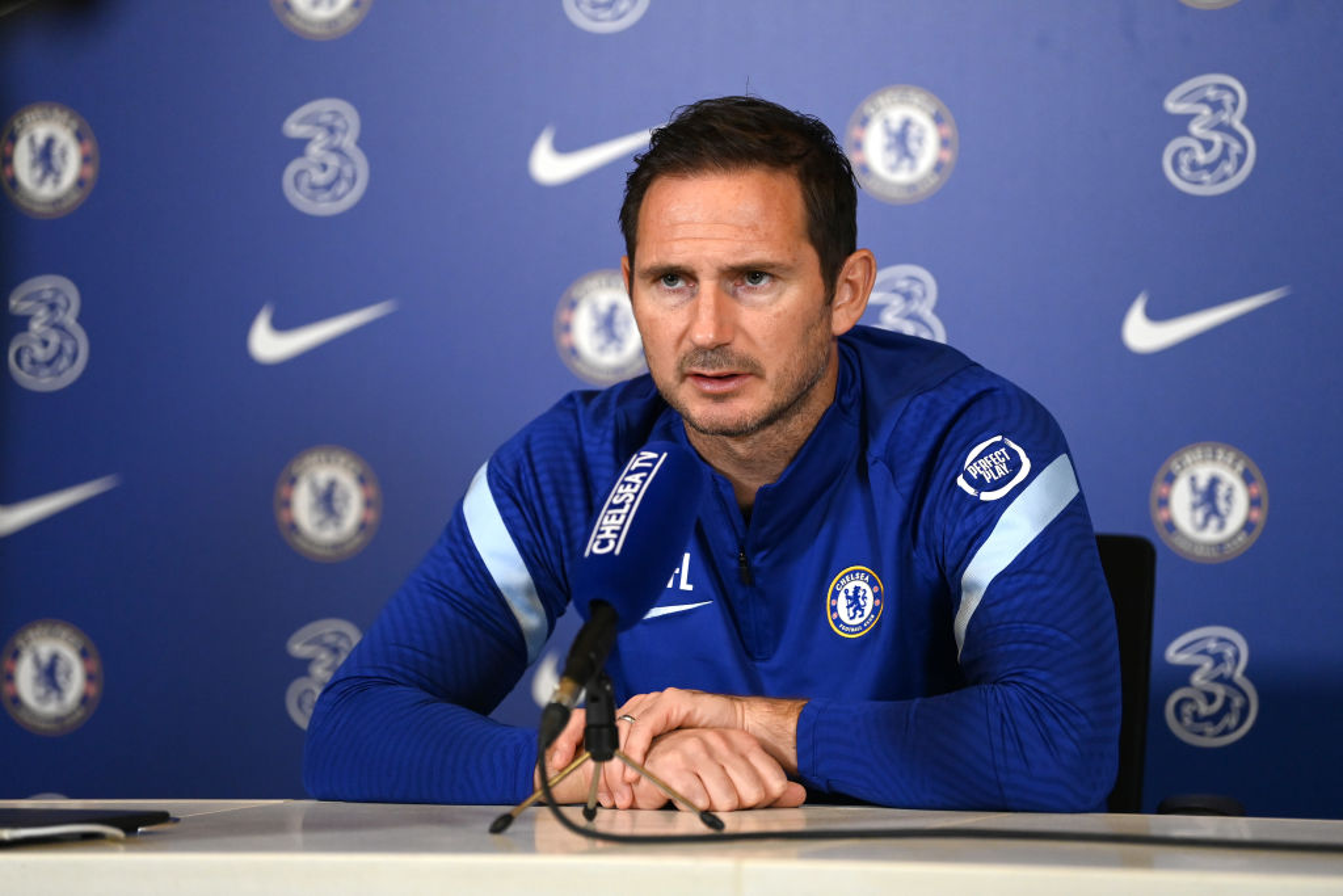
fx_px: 6156
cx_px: 672
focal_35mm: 165
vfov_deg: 8.3
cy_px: 448
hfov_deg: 12.5
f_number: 2.8
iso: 3200
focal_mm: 165
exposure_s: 1/500
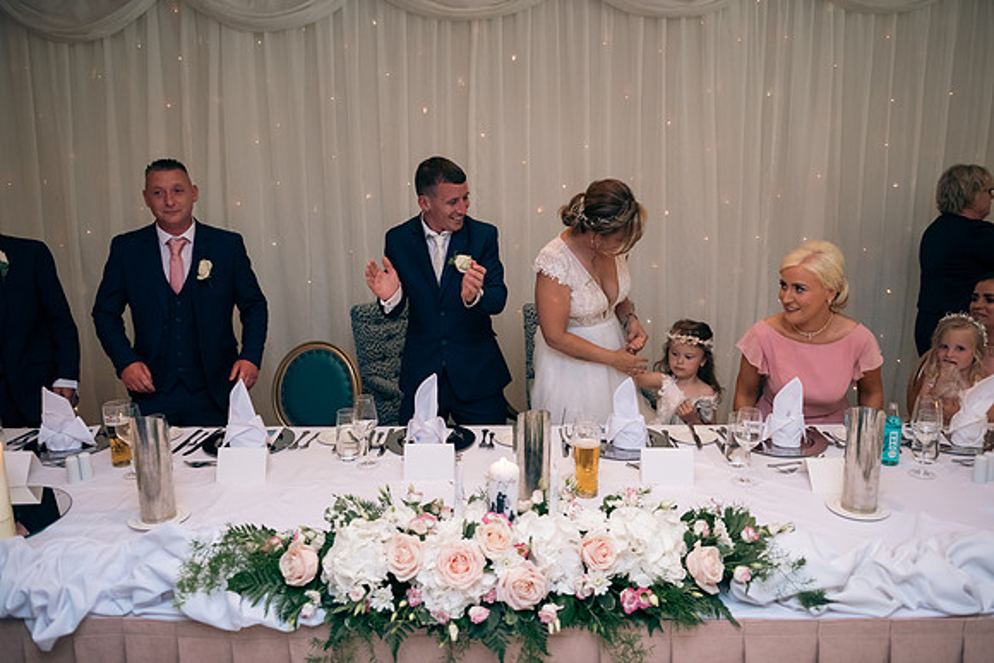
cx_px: 497
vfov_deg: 46.4
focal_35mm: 28
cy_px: 332
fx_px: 773
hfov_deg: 65.5
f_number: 3.5
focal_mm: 28
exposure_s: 1/160
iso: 640
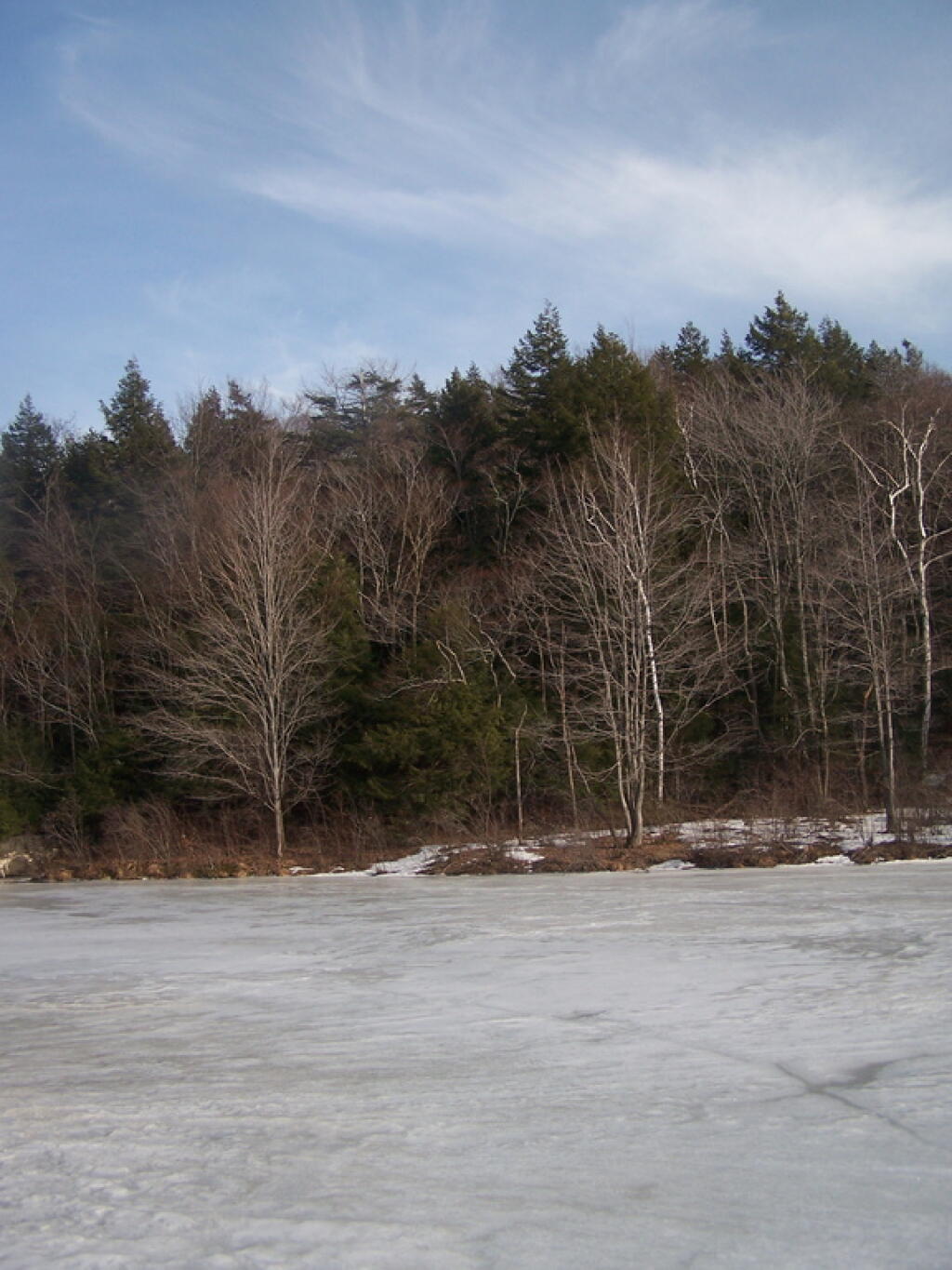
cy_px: 635
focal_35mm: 38
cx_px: 476
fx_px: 1393
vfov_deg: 49.0
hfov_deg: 37.7
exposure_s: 1/250
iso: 80
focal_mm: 6.3
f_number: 2.8
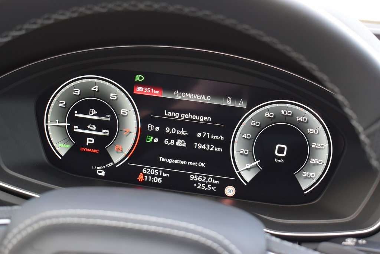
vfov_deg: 25.8
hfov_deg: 37.8
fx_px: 554
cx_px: 190
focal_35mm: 52
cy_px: 127
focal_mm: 35
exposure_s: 1/60
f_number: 4.5
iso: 720
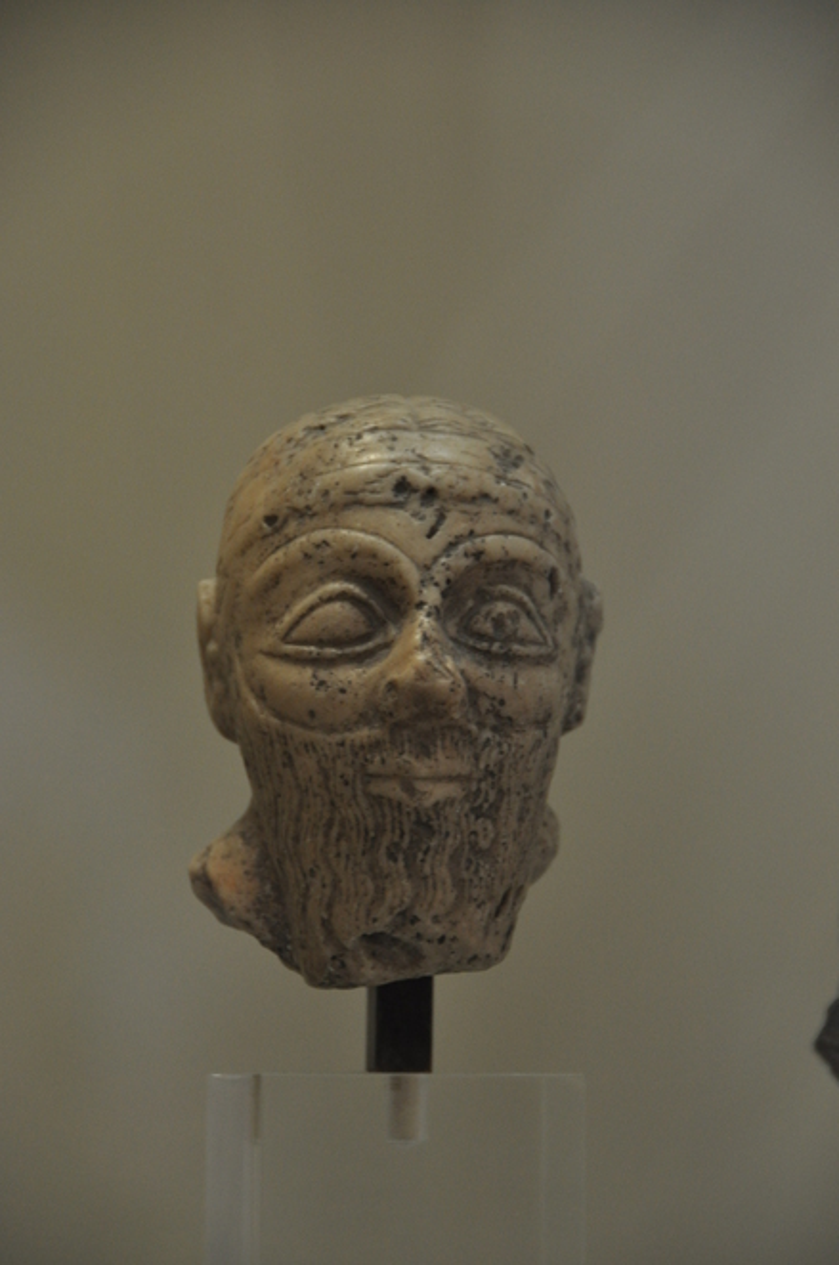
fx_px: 10525
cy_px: 632
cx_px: 420
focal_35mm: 300
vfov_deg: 6.9
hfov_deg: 4.6
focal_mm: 200
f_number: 5.6
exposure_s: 1/25
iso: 800
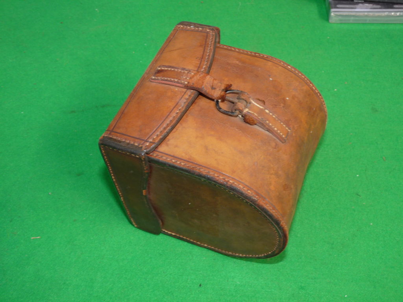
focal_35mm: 39
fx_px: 454
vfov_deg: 36.8
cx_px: 202
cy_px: 151
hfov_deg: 47.9
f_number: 4
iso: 100
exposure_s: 1/30
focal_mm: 6.9
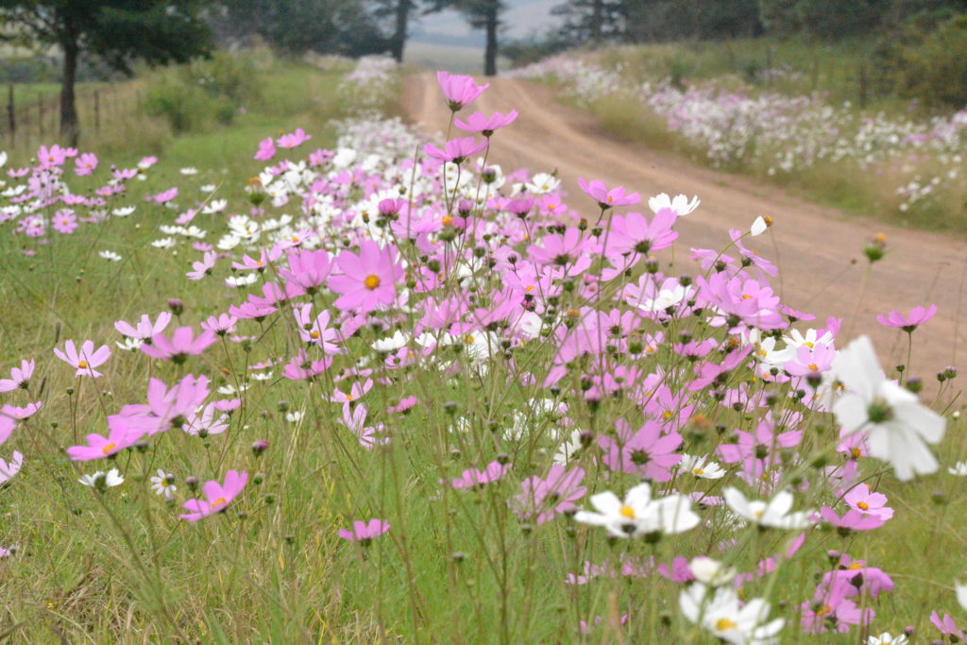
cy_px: 322
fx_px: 4029
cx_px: 484
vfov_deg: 9.2
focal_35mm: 150
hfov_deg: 13.7
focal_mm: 100
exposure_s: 1/1000
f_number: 14
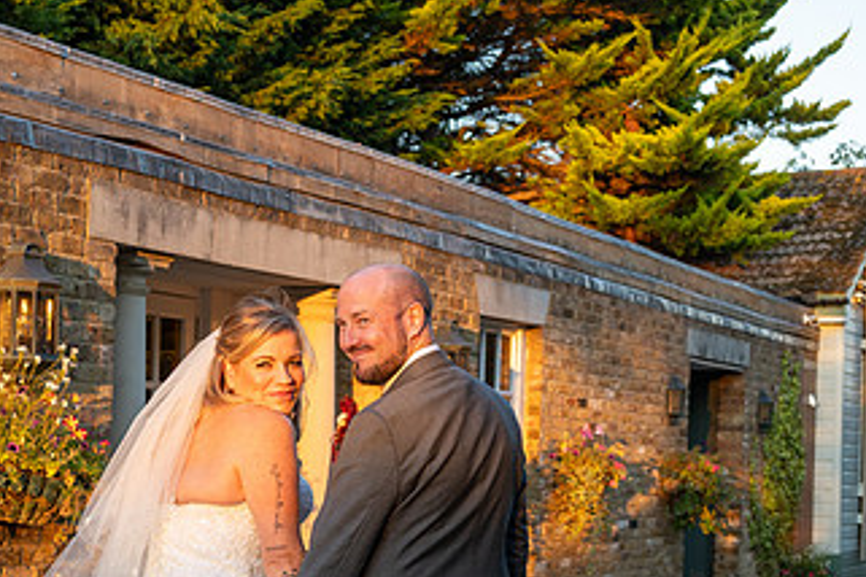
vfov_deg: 16.9
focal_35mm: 80
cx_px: 194
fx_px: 1924
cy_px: 461
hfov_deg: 25.0
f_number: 5.3
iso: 500
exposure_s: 1/250
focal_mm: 44
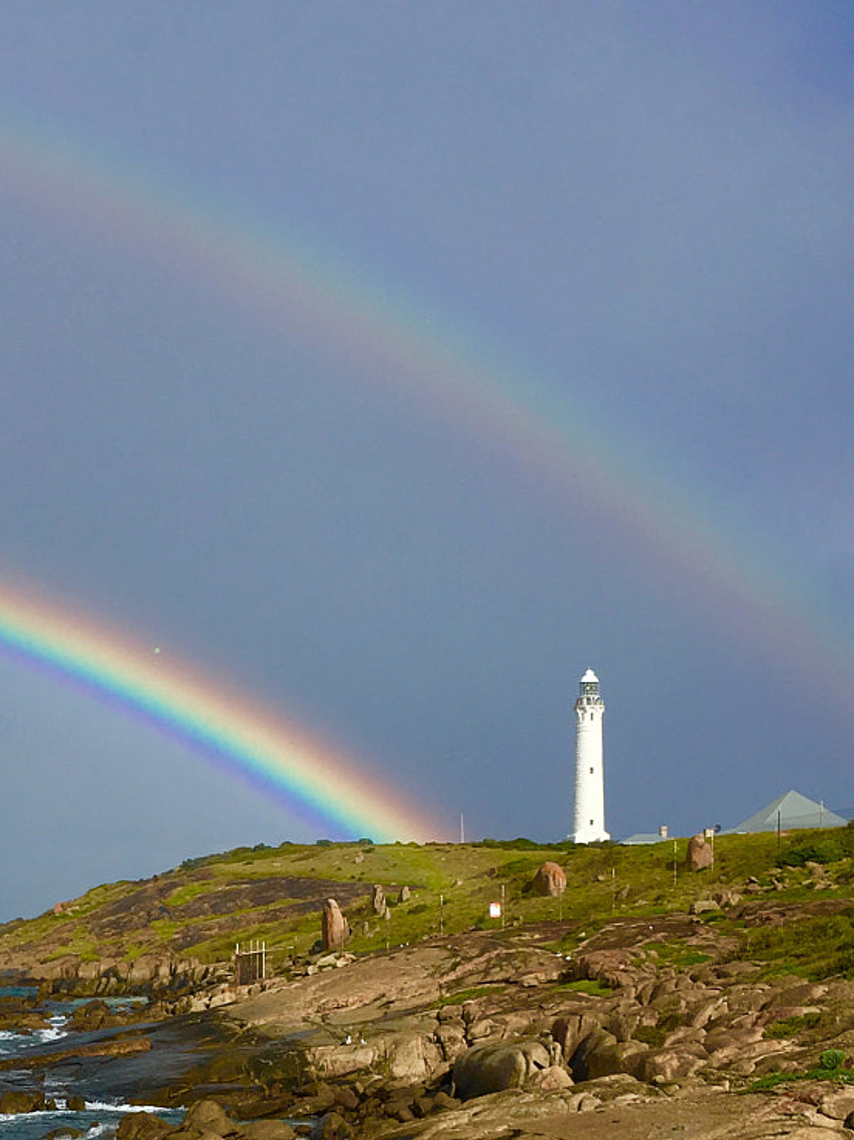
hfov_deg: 22.9
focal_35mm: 63
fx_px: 2074
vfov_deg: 29.6
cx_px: 159
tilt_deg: -1.1
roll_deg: +1.2
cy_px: 1007
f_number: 2.2
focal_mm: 4.15
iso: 25
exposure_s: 1/3344
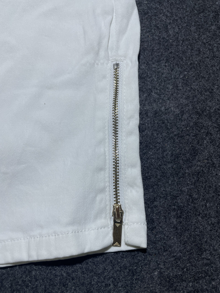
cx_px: 110
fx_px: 220
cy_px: 146
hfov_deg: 53.1
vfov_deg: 67.3
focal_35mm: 26
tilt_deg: -57.4
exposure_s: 1/111
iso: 32
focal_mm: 4.2
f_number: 1.6
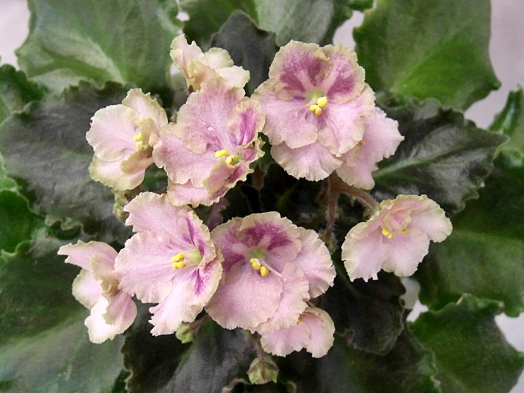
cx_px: 262
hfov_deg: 71.6
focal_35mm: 24
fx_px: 363
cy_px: 196
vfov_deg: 56.8
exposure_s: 1/30
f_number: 2.5
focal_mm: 5.2
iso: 160
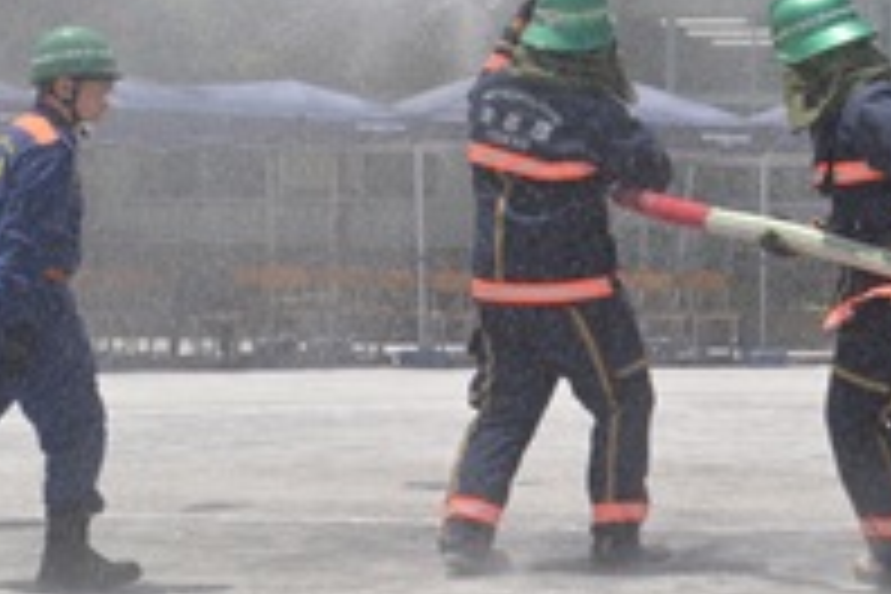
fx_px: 2995
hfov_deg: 16.9
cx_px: 603
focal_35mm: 121
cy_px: -9
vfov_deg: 11.2
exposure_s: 1/400
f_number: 16
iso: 640
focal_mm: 38
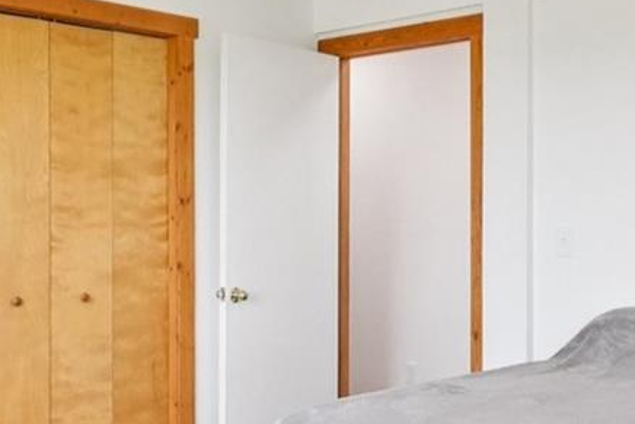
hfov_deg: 36.2
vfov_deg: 24.6
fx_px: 970
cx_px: 290
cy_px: 248
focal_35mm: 55
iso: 3200
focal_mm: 10
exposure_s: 1/60
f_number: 8
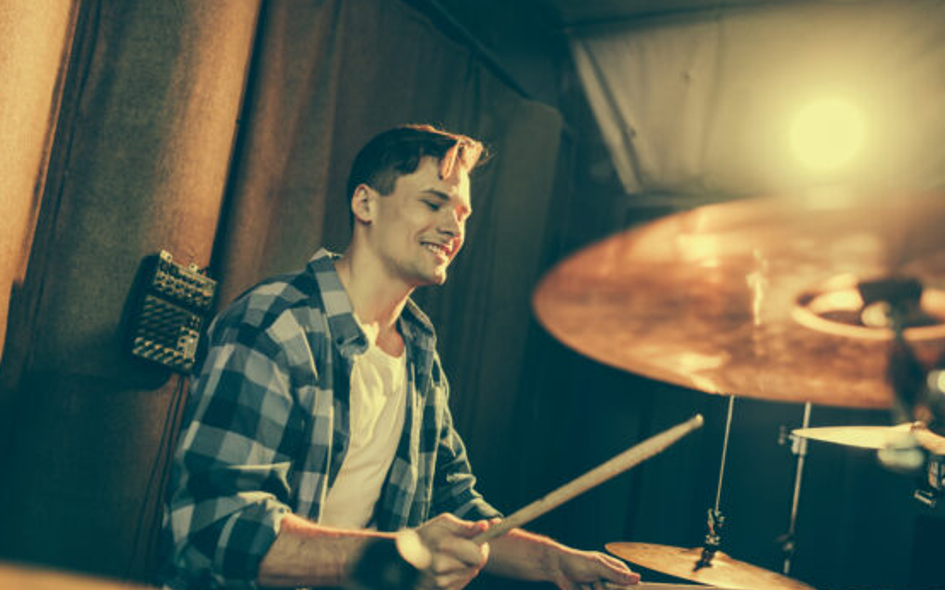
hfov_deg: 54.0
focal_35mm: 36
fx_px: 927
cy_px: 315
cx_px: 472
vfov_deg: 35.3
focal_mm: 35
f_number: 2.5
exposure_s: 1/200
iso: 80
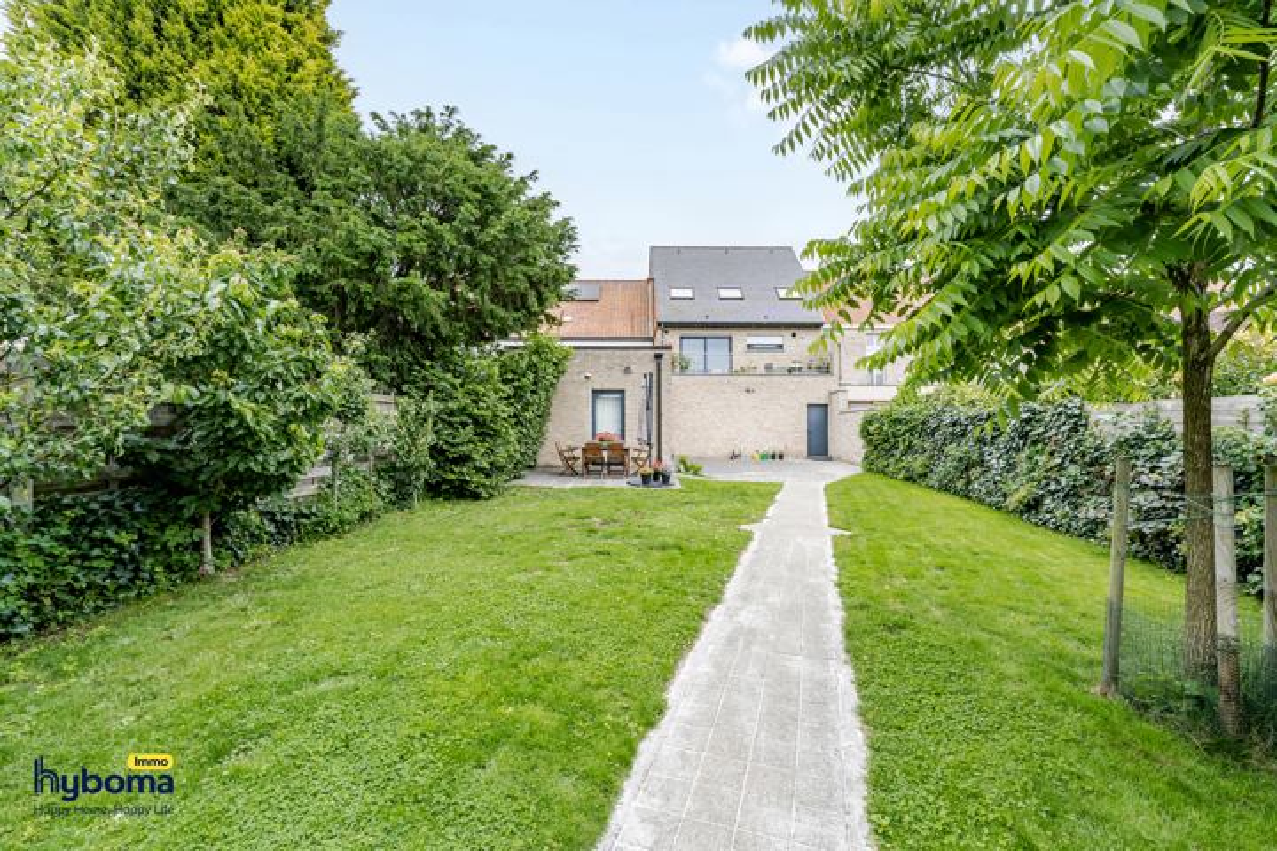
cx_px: 638
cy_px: 426
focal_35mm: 14
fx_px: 497
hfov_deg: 104.3
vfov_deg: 81.2
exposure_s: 1/200
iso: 250
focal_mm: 14
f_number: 11
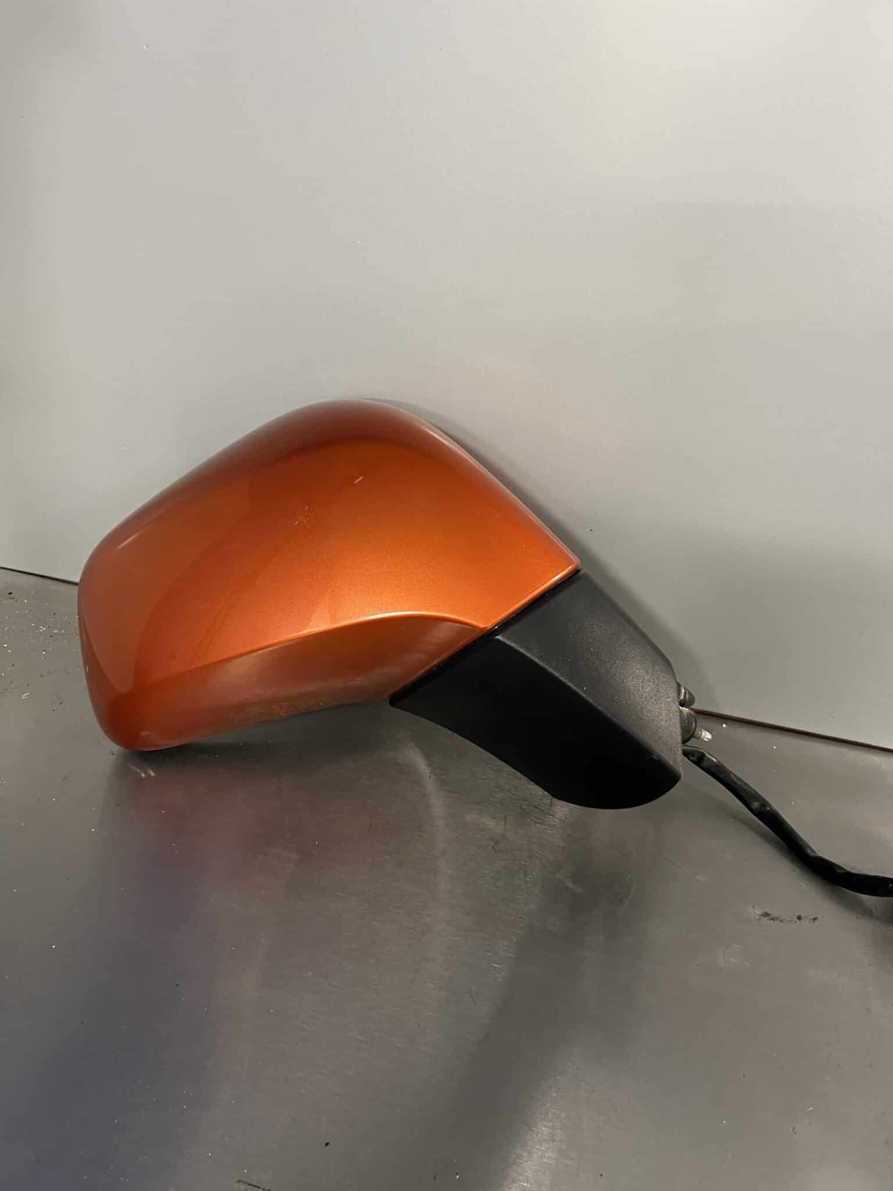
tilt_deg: -27.9
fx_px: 894
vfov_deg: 67.3
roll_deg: -1.7
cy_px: 596
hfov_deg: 53.1
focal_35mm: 26
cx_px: 446
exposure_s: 1/50
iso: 250
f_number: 1.6
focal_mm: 5.1
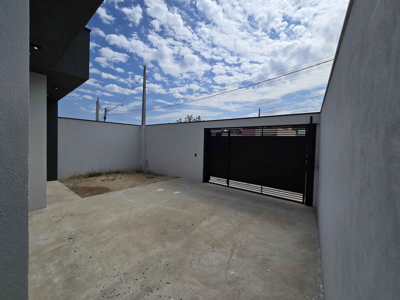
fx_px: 150
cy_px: 150
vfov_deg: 89.9
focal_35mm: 13
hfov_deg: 106.2
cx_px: 200
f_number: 2.2
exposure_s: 1/4717
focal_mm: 2.2
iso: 50
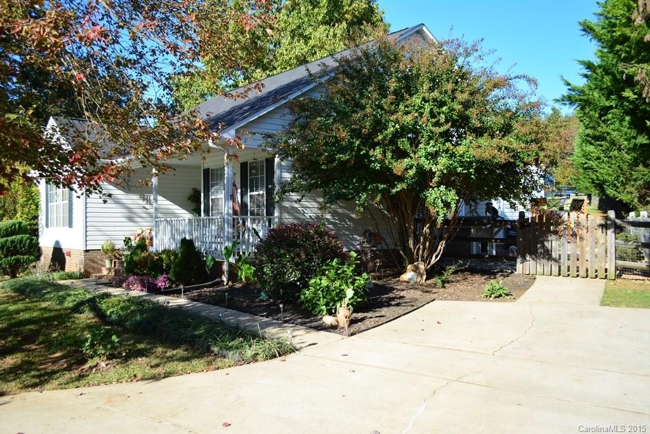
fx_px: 596
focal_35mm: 33
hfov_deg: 57.2
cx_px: 325
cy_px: 217
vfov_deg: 40.0
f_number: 4
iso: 800
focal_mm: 22
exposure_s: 1/3200
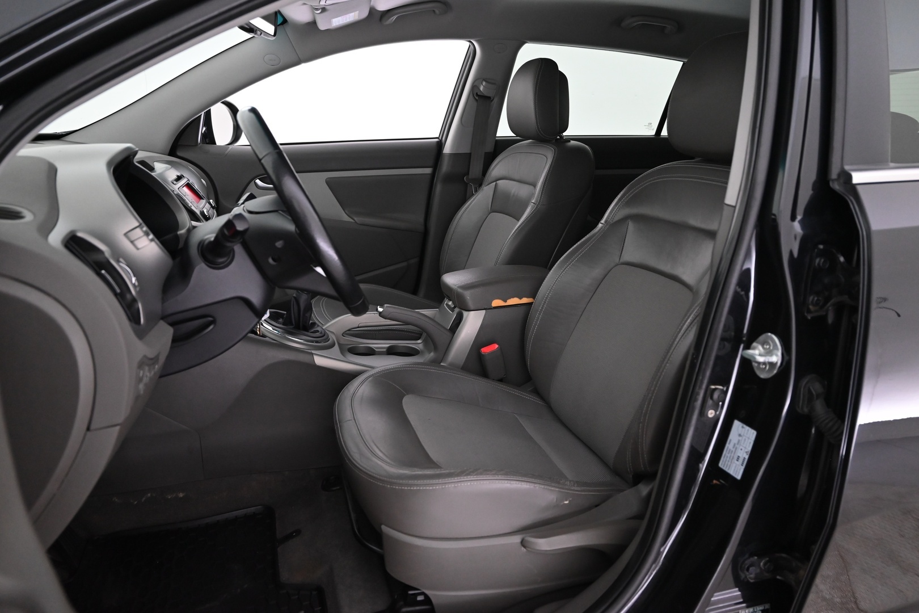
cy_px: 306
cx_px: 460
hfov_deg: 73.7
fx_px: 613
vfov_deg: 53.1
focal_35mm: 24
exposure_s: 1/60
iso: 3600
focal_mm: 24
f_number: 4
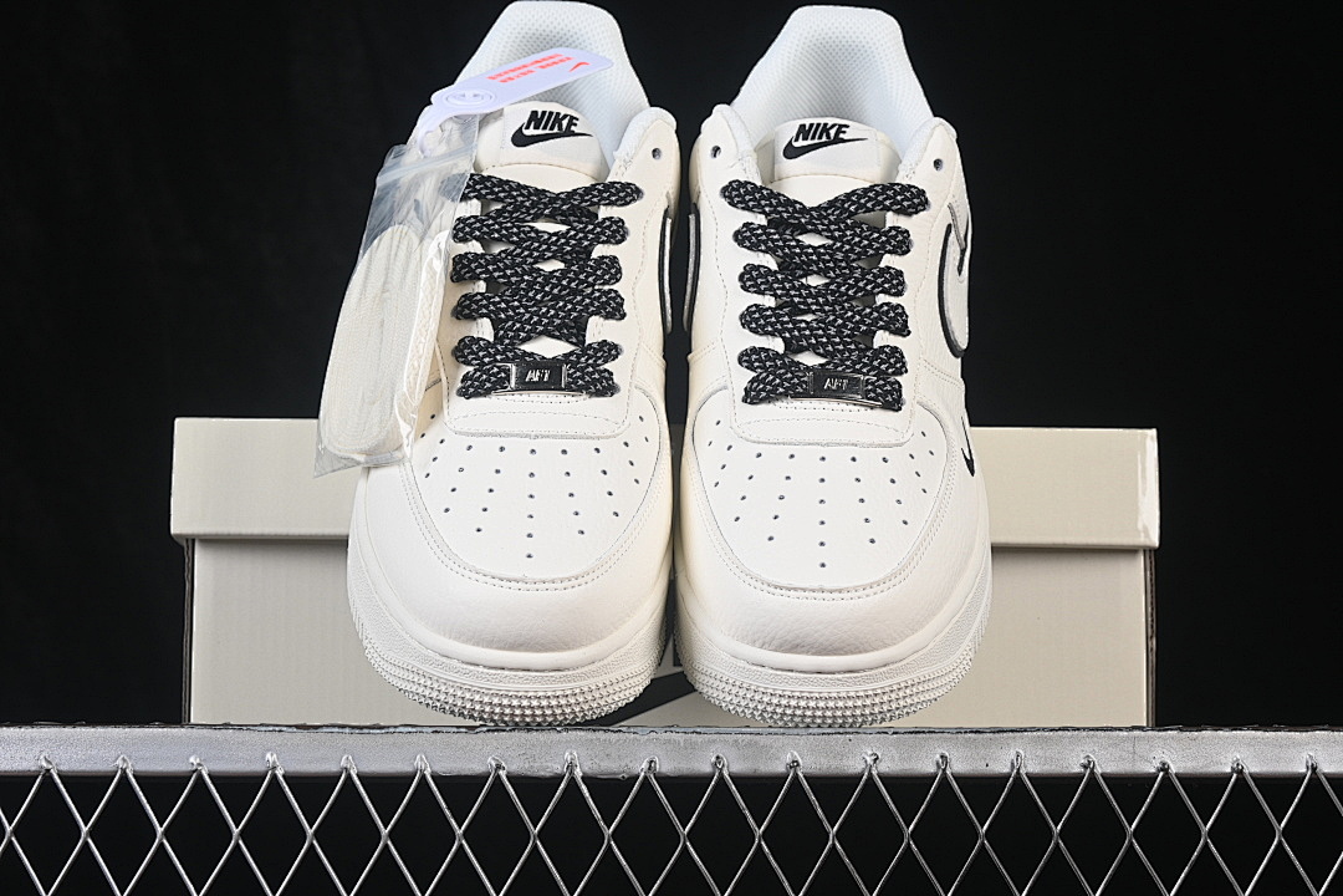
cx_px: 672
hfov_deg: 27.0
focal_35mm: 75
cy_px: 448
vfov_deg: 18.2
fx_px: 2798
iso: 160
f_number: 8
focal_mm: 50
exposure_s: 1/80
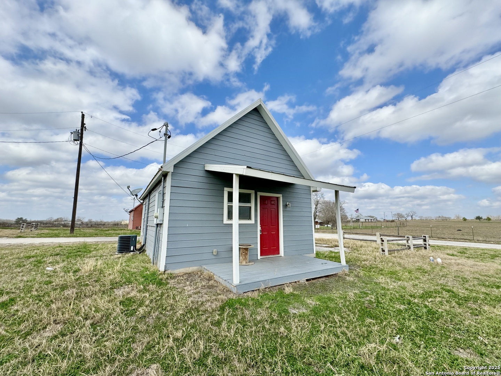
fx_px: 203
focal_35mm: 14
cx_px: 250
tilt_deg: +9.9
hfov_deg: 102.1
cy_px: 188
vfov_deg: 85.7
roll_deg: -0.5
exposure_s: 1/2083
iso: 50
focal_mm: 2.22
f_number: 2.2
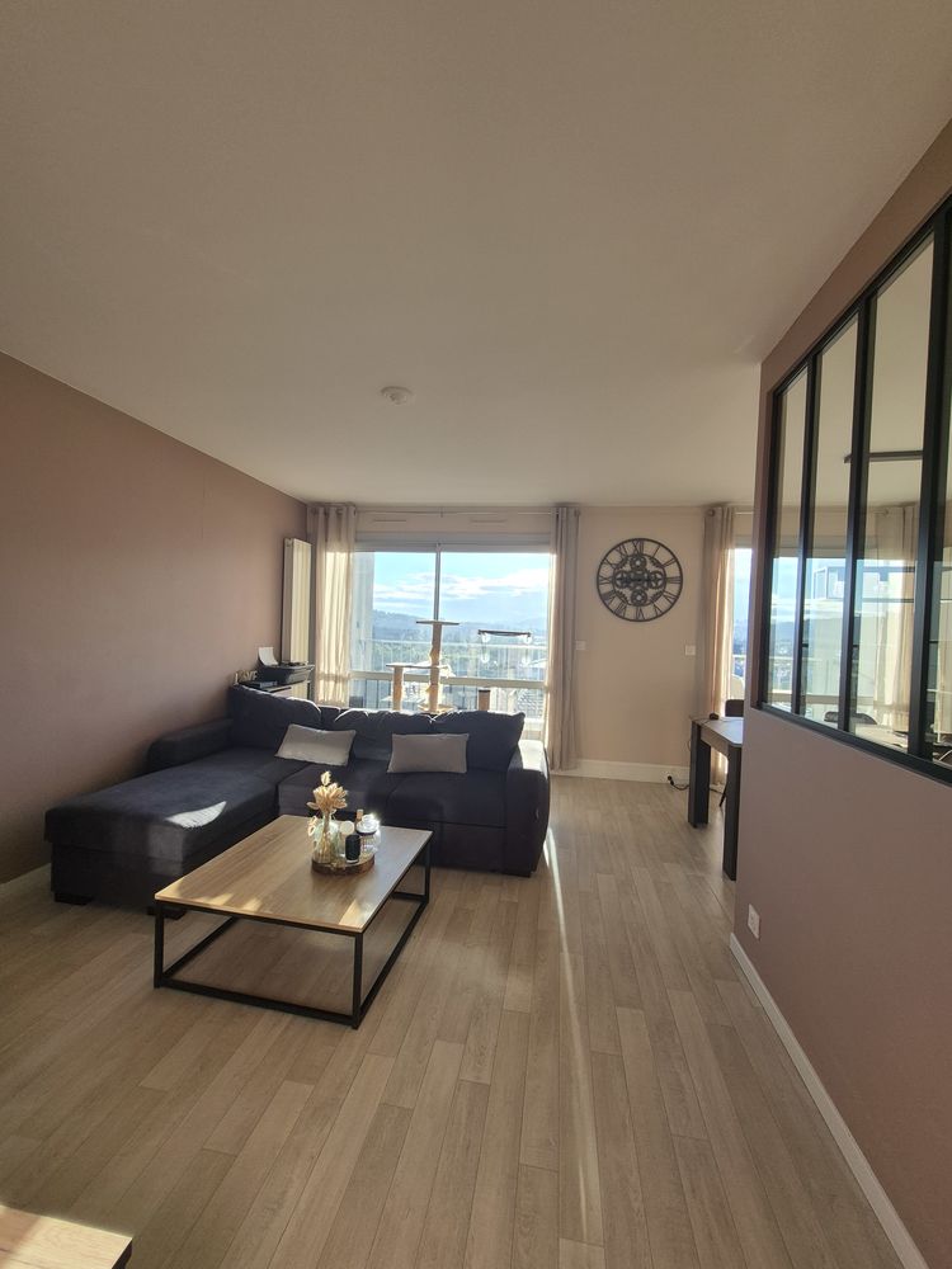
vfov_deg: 106.2
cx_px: 476
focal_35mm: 13
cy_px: 634
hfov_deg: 89.9
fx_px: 477
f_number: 2.2
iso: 50
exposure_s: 1/321
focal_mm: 1.74
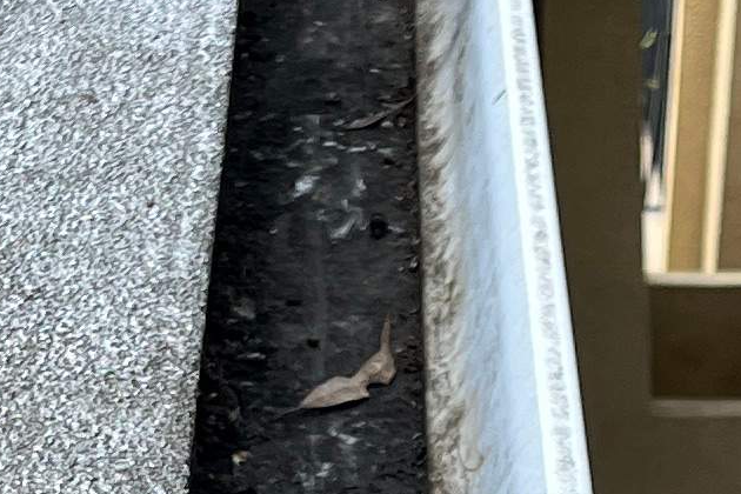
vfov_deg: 7.7
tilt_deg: -31.8
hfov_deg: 11.9
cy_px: 916
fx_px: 3561
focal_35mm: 173
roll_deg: +1.3
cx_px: 294
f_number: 1.6
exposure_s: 1/1075
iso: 50
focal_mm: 5.1
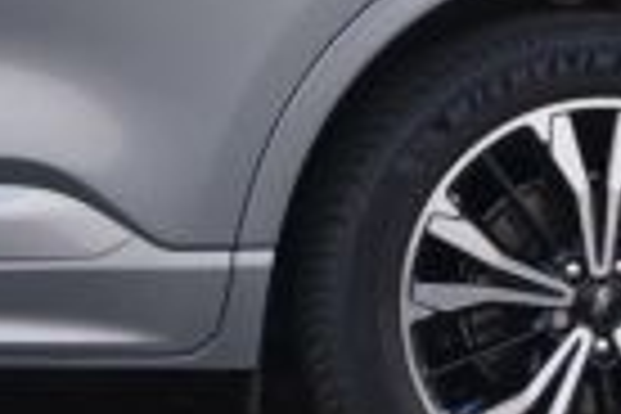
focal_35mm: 223
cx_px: -526
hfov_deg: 8.8
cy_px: -590
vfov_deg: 5.9
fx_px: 3846
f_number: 4.5
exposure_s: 1/80
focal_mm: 20
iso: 100
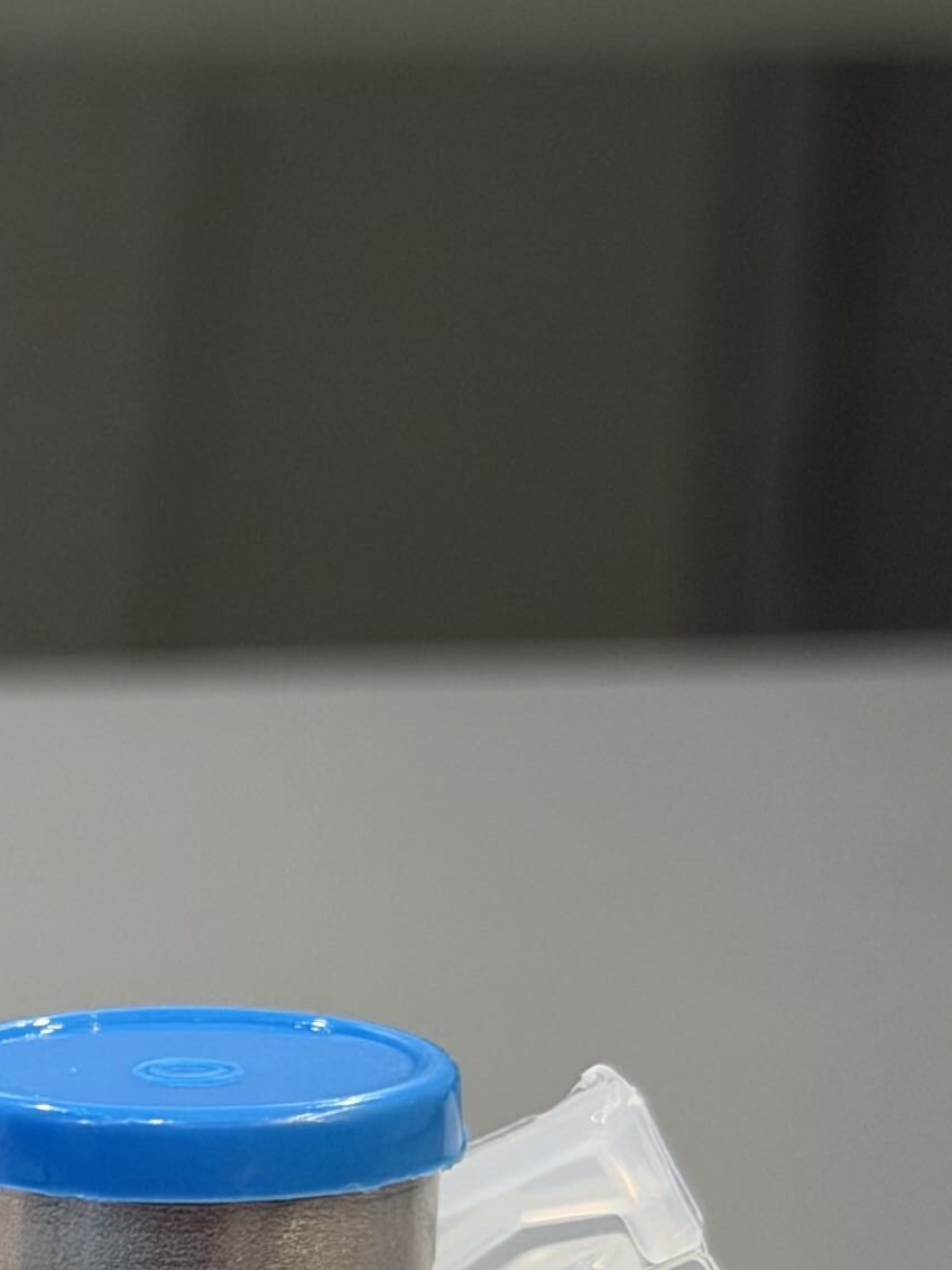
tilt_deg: -13.9
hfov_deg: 8.6
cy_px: 1271
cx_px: -283
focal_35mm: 171
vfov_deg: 11.4
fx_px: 6270
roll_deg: -1.2
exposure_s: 1/50
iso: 64
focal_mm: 6.76
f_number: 1.78
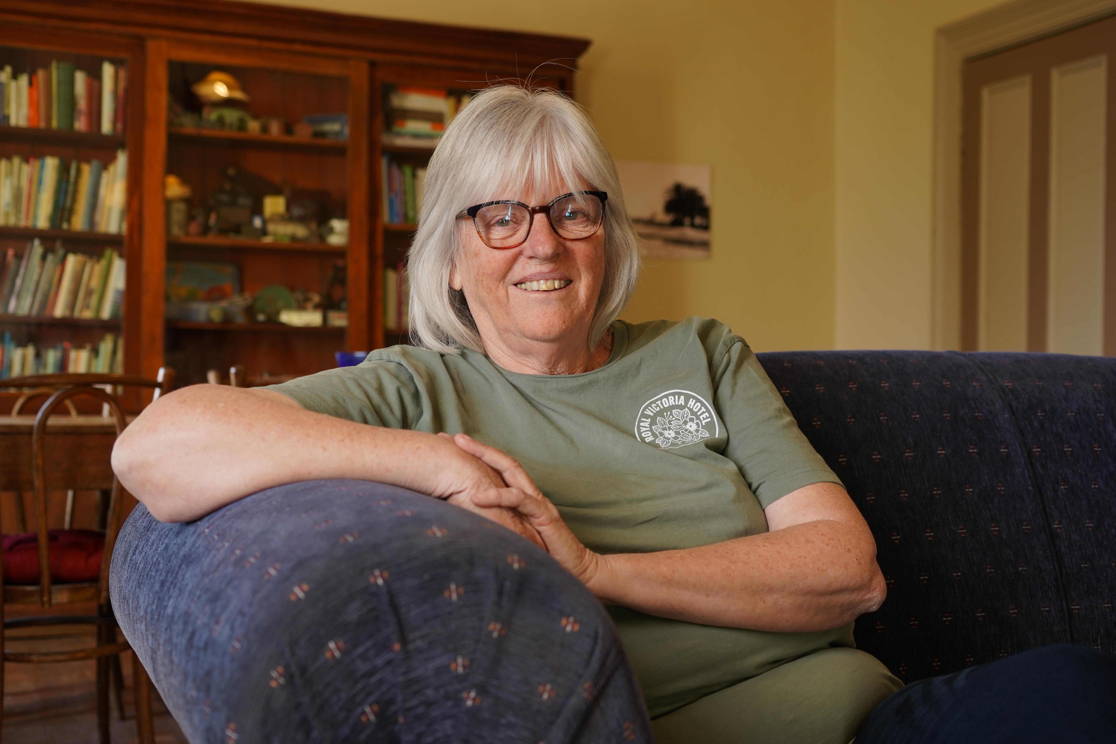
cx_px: 558
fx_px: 1364
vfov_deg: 30.5
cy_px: 372
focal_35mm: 44
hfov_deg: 44.5
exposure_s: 1/50
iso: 320
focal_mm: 44
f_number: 4.5
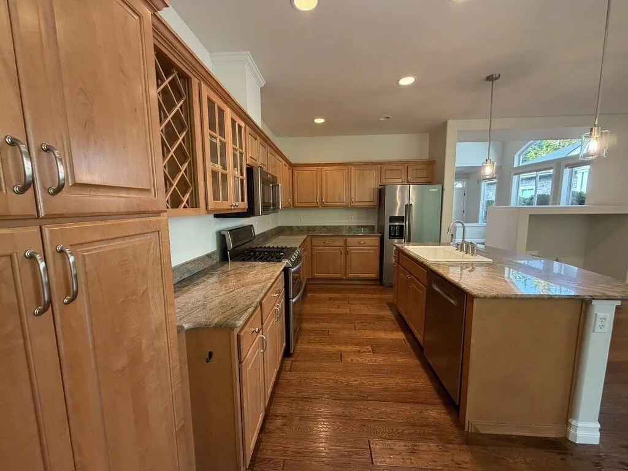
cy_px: 236
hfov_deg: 102.1
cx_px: 314
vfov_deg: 85.7
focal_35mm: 14
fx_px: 254
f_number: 2.2
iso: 200
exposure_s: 1/60
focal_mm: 2.22
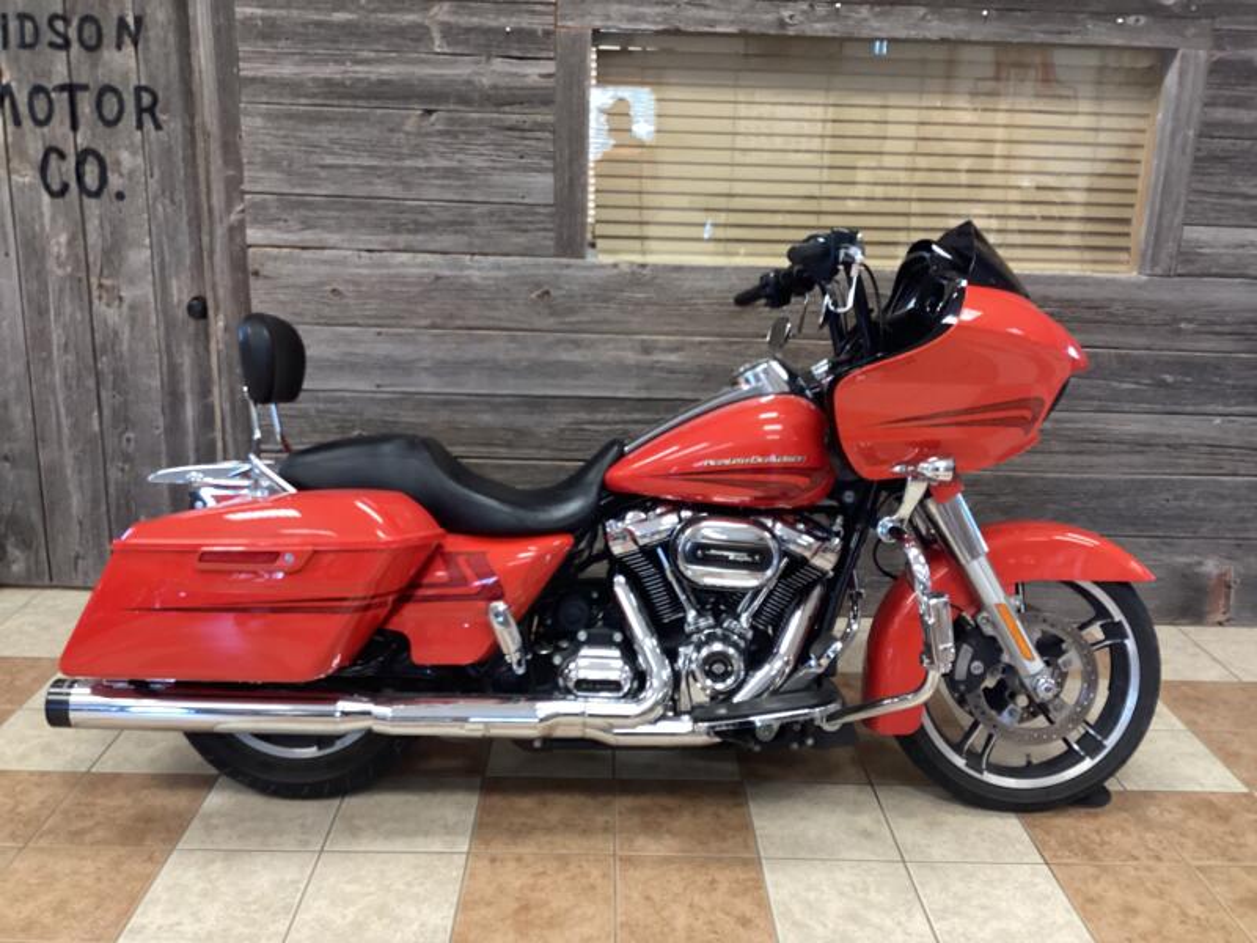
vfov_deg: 45.4
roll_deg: -1.6
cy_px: 472
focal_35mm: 31
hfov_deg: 58.4
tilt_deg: -16.4
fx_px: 1126
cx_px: 628
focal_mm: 3.3
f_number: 2.4
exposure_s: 1/60
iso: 320
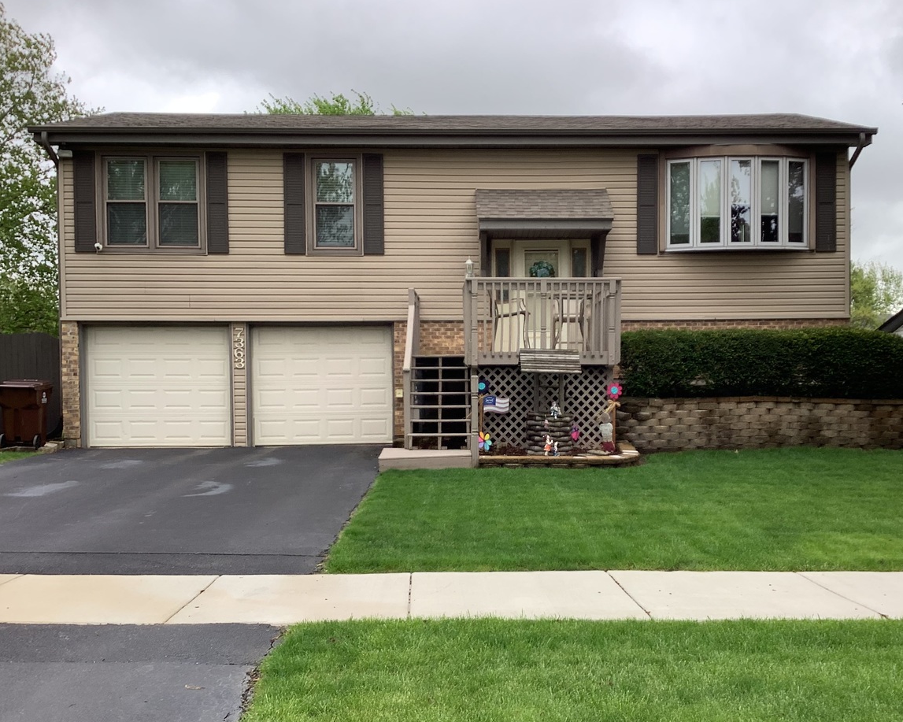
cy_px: 423
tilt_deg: +0.0
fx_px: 1015
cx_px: 503
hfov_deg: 47.9
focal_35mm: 38
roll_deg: -0.4
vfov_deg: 39.0
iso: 25
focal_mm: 3.3
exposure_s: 1/165
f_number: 2.4
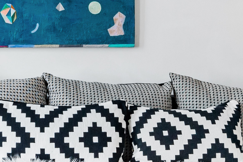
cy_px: 55
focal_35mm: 80
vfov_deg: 17.0
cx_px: 51
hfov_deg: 25.0
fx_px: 540
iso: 640
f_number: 10
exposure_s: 1/60
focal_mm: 18
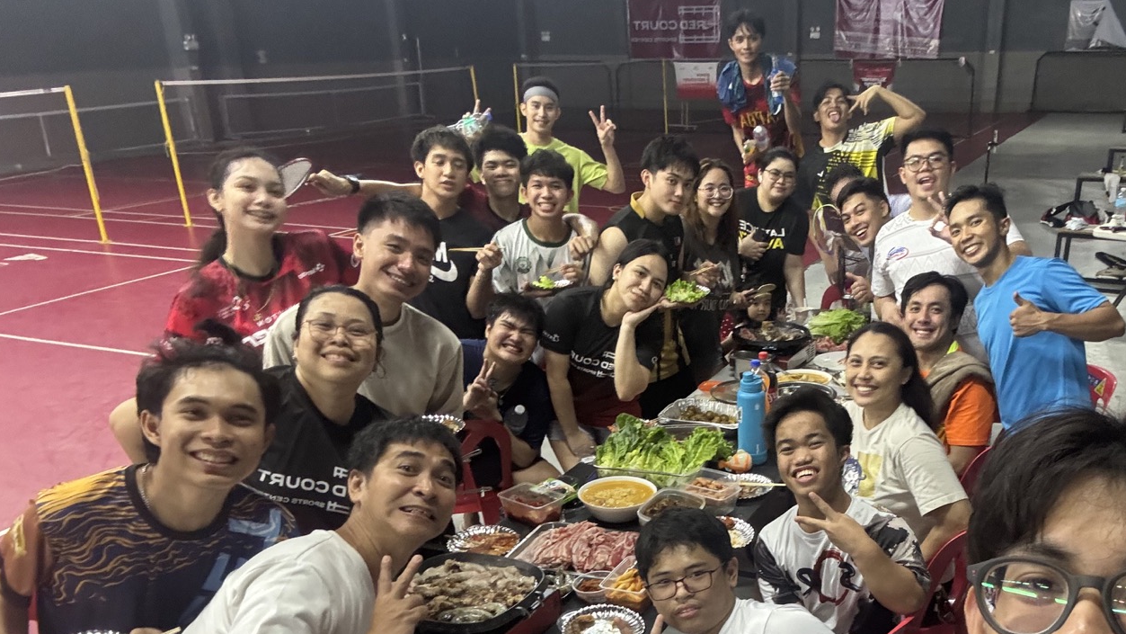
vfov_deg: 35.7
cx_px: 700
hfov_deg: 60.3
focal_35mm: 32
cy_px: 487
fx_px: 955
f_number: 1.9
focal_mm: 2.69
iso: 500
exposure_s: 1/30
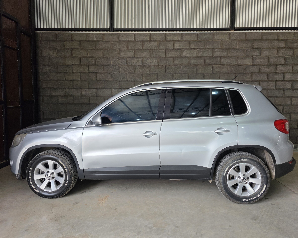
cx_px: 149
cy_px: 119
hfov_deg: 70.3
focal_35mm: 24
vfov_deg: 58.8
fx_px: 212
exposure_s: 1/180
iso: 64
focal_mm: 6.3
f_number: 1.7
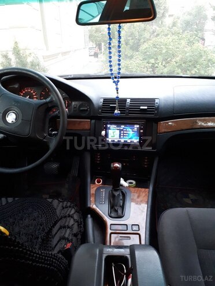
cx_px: 108
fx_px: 224
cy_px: 143
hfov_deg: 51.4
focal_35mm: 27
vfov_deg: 65.3
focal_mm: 3.6
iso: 500
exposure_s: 1/17
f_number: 1.9
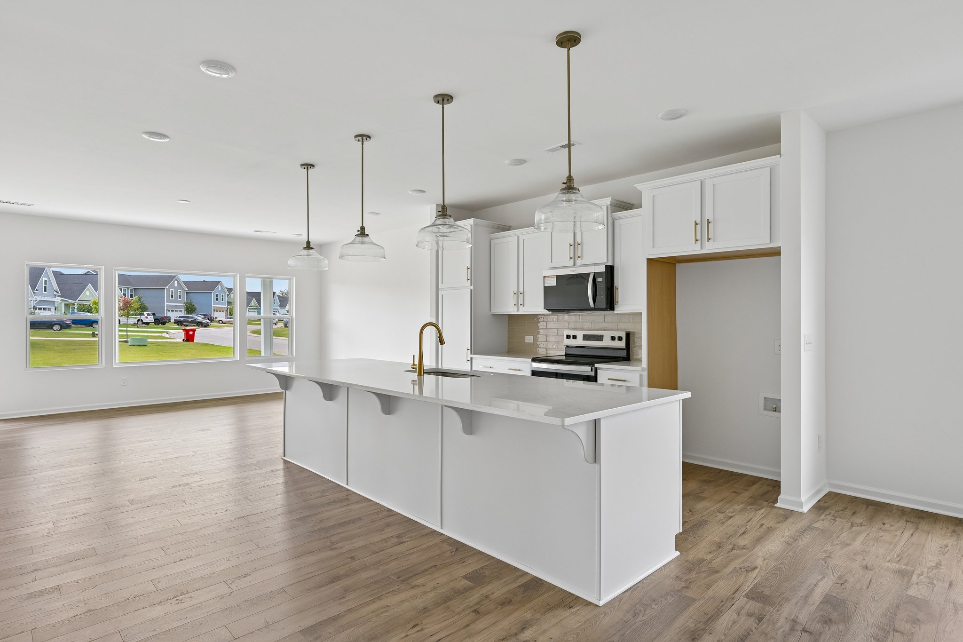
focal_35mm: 19
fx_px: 508
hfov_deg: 86.9
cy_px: 321
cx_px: 482
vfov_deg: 64.5
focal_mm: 19
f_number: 8
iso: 280
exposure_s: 1/20
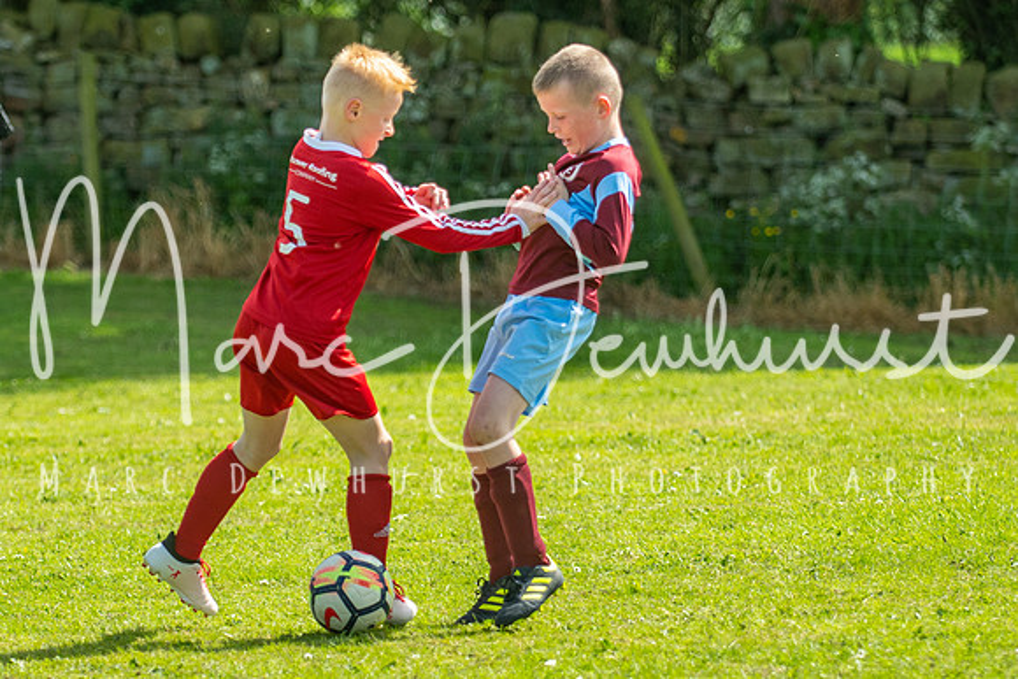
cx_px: 436
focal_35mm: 296
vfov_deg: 4.6
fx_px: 8368
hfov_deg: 7.0
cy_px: 344
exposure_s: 1/2000
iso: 250
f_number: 3.2
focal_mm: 135
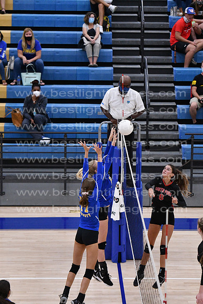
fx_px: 1420
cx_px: 102
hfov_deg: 8.2
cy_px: 152
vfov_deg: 12.2
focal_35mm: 168
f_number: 3.2
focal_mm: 112
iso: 6400
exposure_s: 1/1250
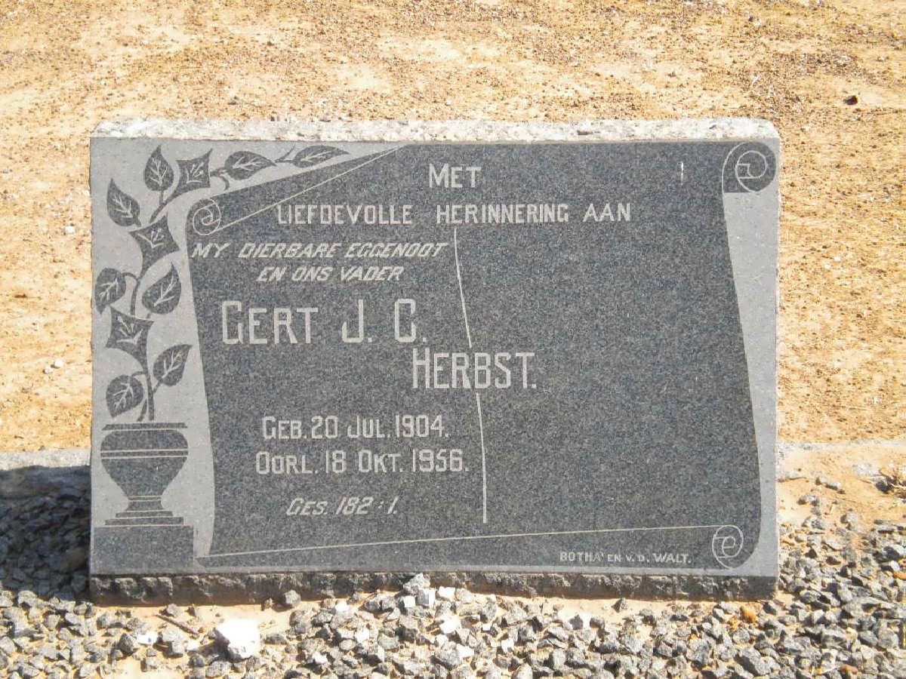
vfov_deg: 21.6
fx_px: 1780
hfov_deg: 28.6
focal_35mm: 68
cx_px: 453
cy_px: 340
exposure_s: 1/136
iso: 80
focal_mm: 12.3
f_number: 6.5
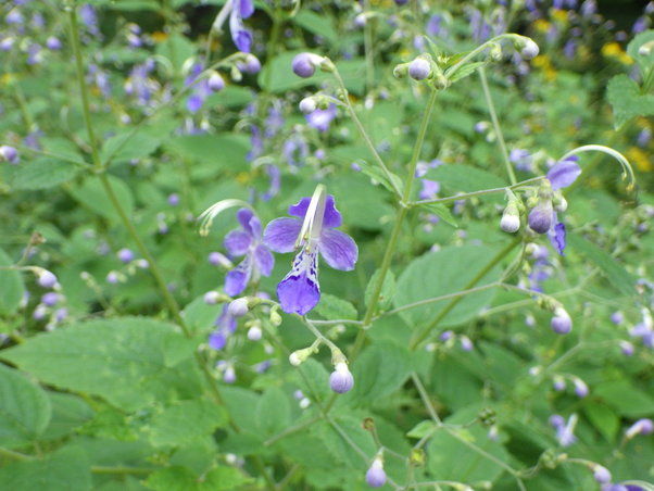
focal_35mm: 42
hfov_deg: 44.8
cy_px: 246
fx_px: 794
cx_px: 327
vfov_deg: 34.4
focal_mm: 7.5
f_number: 4.2
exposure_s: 1/60
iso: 125
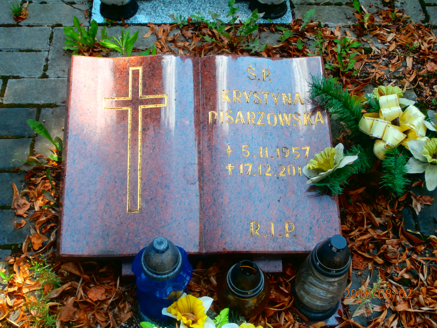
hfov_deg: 40.4
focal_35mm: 47
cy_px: 164
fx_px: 593
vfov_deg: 30.9
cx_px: 218
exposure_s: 1/100
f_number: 4.2
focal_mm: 8.29
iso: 100
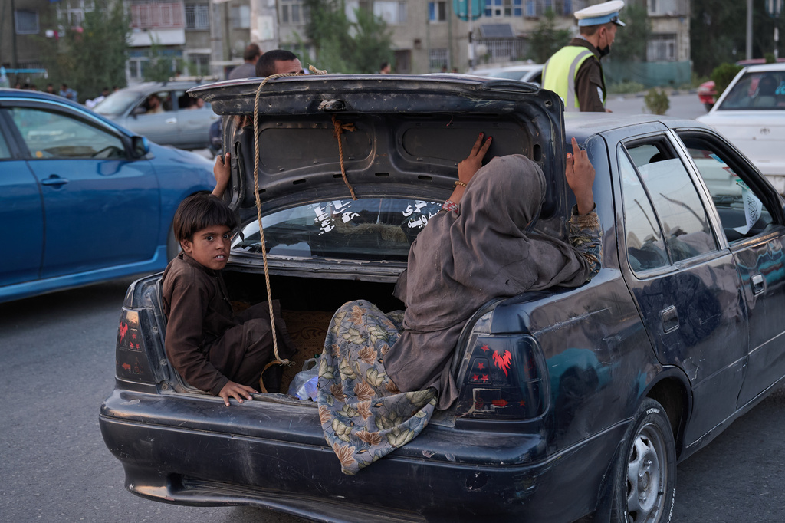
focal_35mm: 52
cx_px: 392
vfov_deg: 26.0
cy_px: 262
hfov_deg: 38.2
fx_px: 1133
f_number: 3.5
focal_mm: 52
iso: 320
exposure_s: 1/200
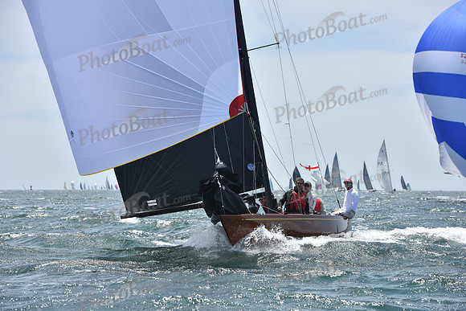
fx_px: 1748
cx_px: 233
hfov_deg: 15.2
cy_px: 156
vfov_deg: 10.2
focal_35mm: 135
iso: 250
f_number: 6.3
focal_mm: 135
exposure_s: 1/1250
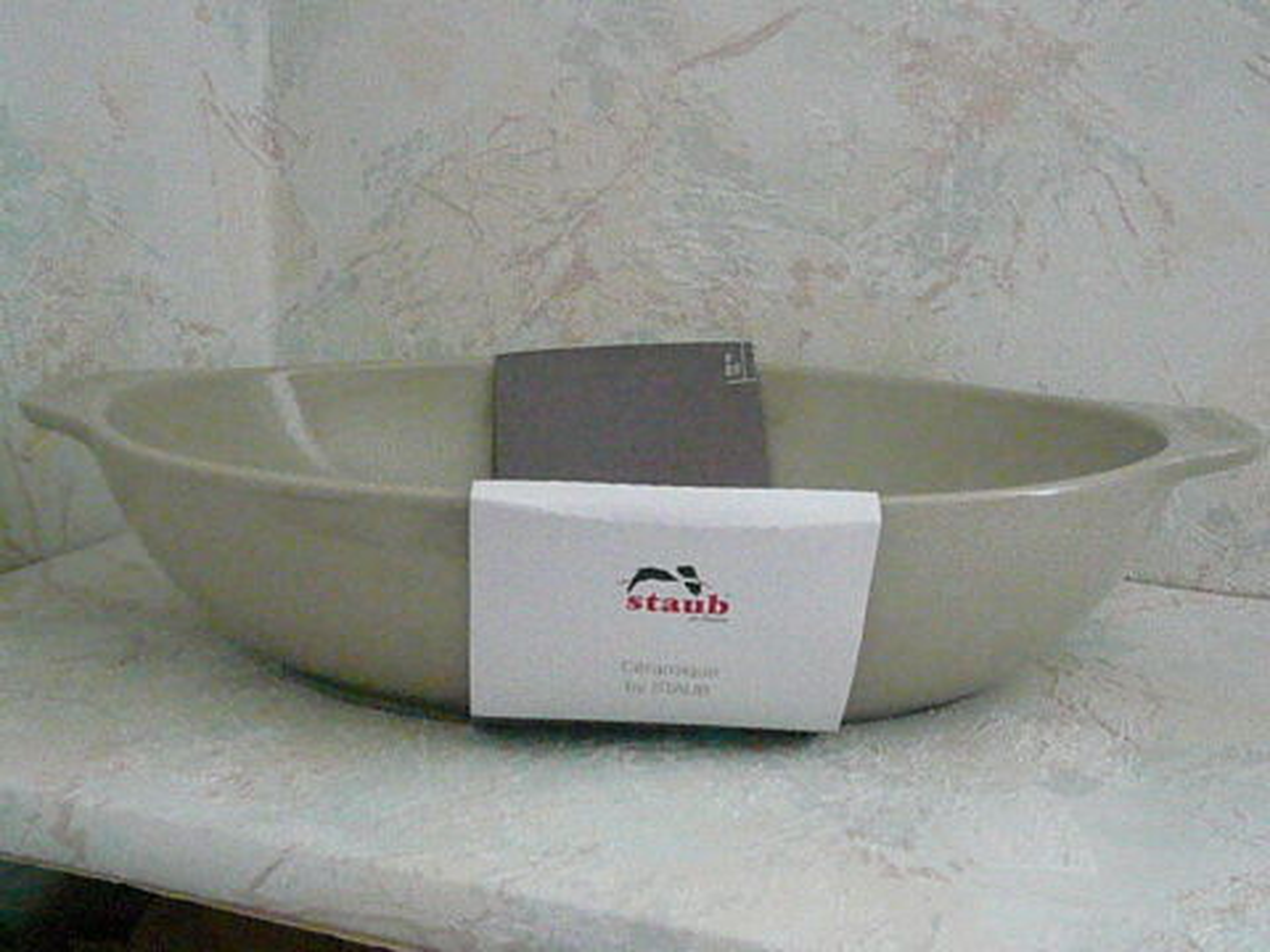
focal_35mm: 46
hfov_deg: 41.2
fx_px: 1688
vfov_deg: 31.5
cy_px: 476
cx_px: 635
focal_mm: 7.5
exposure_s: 1/160
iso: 3200
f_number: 3.5
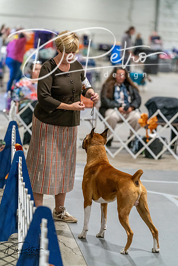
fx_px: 1157
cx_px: 89
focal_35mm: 156
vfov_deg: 13.2
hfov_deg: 8.8
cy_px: 133
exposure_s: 1/250
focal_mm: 156
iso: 6400
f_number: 3.5
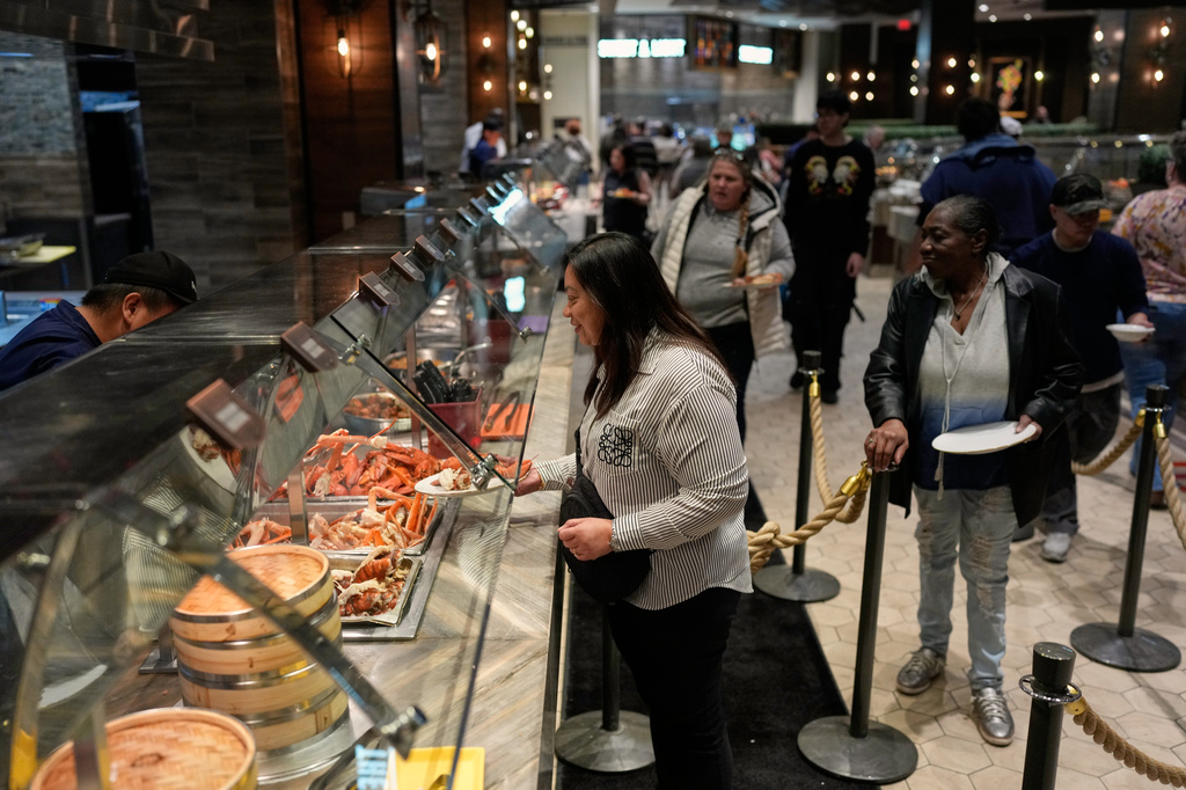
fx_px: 1153
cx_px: 593
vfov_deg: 37.8
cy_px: 395
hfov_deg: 54.4
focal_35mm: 35
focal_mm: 35
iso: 2000
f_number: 2
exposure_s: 1/400
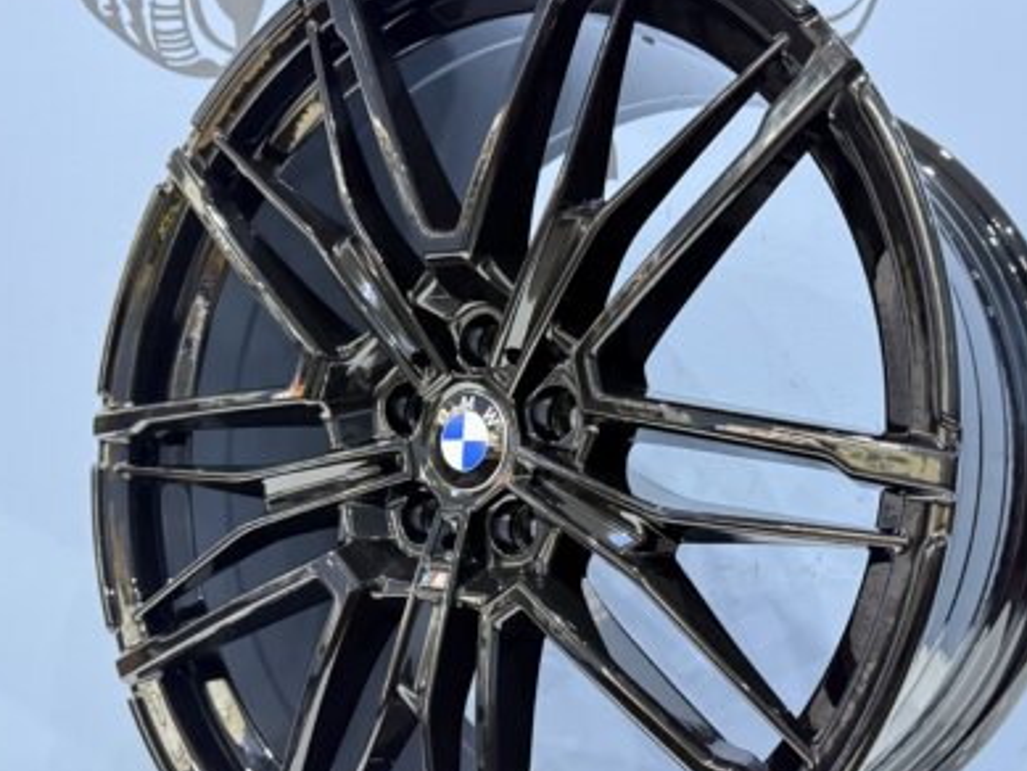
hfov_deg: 50.1
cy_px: 454
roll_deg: -0.8
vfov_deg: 38.6
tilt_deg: +3.7
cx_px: 547
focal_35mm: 37
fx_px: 1098
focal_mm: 6.76
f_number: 1.78
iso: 1600
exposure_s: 1/25
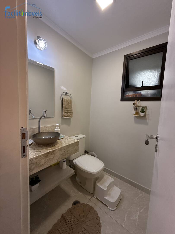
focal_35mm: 14
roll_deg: -3.0
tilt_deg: -4.4
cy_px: 117
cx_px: 88
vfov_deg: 102.1
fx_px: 94
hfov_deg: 85.7
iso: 200
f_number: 2.2
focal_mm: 2.22
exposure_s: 1/120
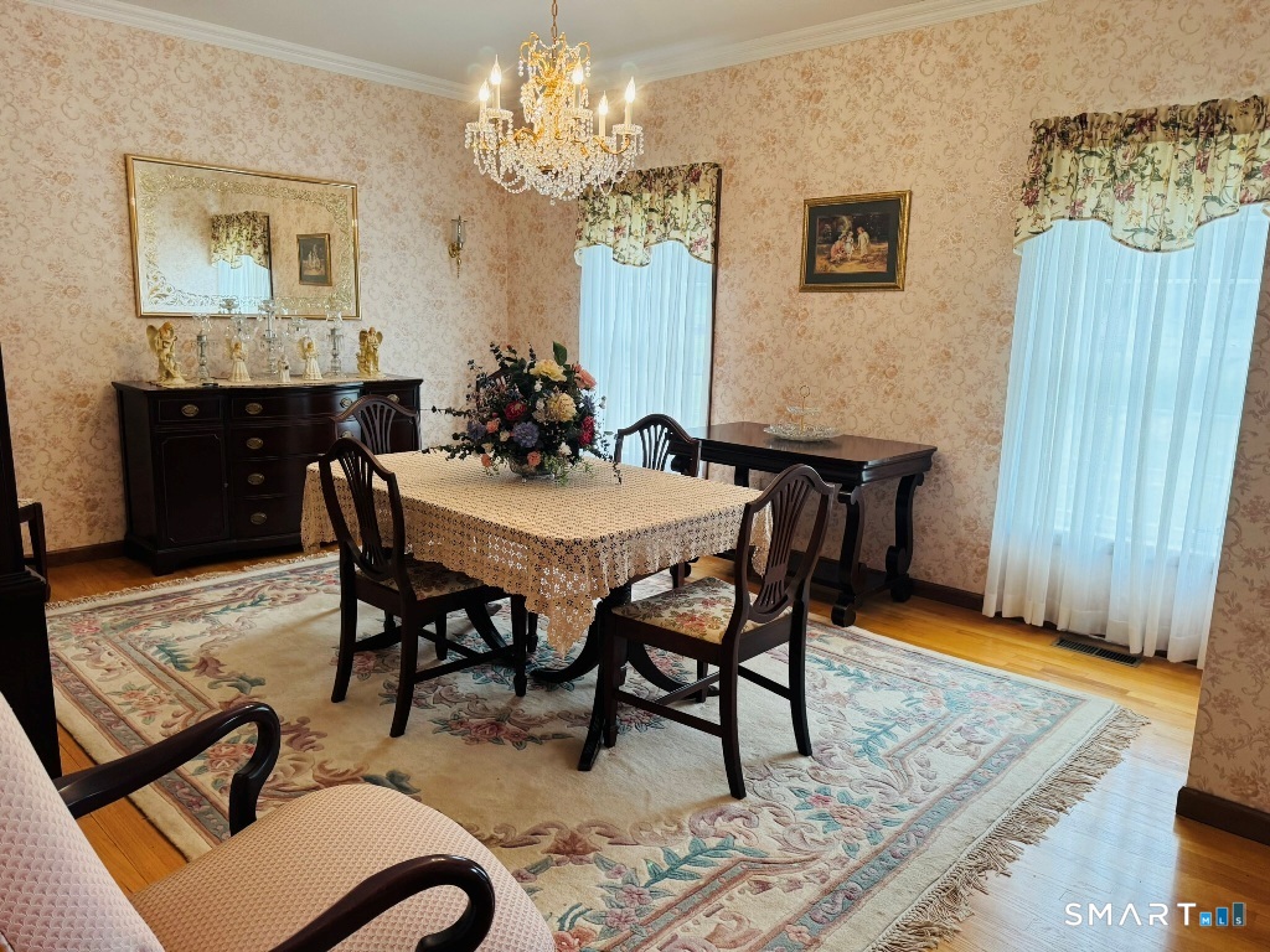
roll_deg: -0.2
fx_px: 881
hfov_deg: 71.6
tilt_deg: -11.7
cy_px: 476
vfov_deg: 56.8
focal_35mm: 24
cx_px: 635
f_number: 1.78
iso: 160
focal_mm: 6.76
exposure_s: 1/60
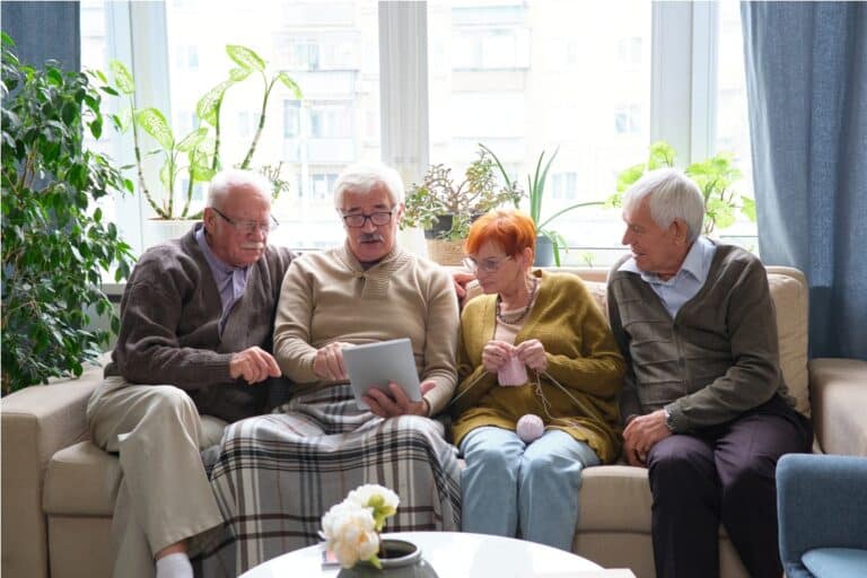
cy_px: 289
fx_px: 1156
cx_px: 434
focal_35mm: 48
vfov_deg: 28.1
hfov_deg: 41.1
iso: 800
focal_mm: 32
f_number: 4
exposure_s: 1/200
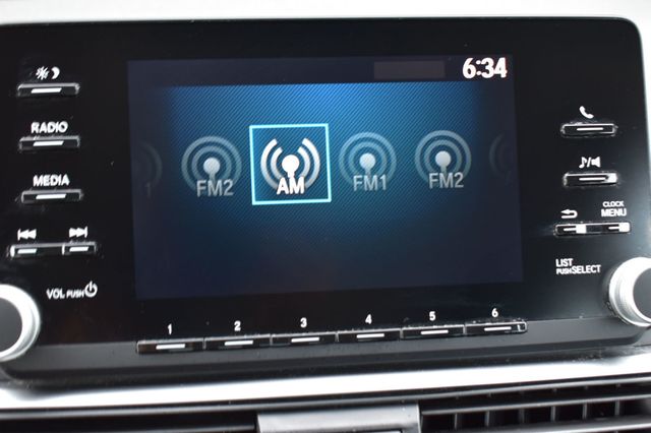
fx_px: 922
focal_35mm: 51
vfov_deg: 26.5
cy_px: 216
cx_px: 326
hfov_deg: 38.9
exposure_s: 1/15
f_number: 6.3
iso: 400
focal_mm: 34
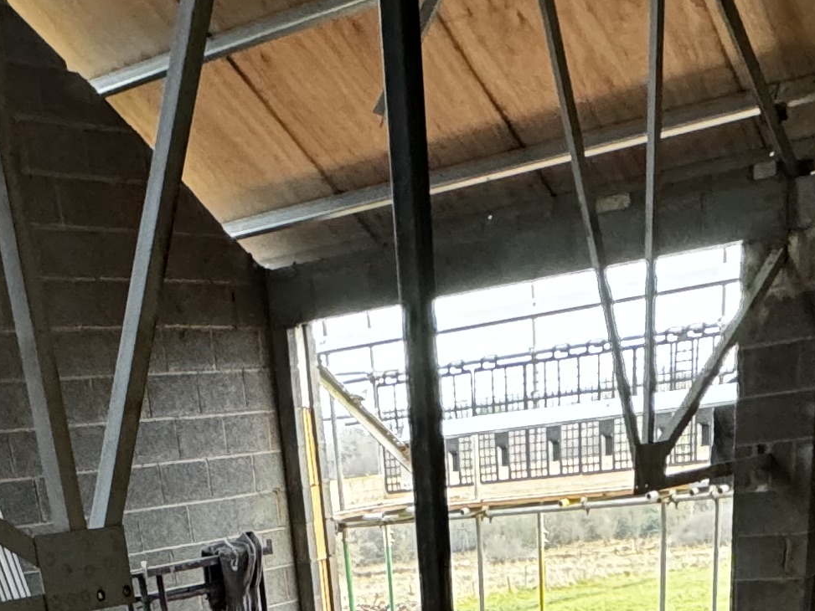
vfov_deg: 17.6
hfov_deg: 33.2
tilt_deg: -30.0
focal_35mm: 58
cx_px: 357
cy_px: 1235
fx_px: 1366
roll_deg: +7.7
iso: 320
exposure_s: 1/93
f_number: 2.2
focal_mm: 2.22
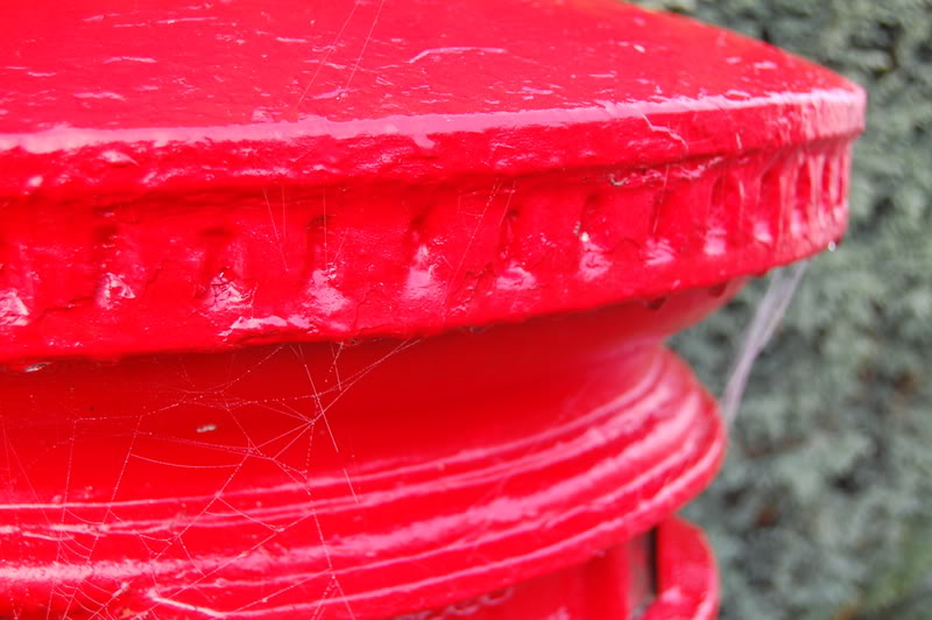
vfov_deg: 25.7
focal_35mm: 52
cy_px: 310
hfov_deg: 37.9
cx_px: 466
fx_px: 1358
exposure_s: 1/80
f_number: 4.8
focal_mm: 35
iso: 400
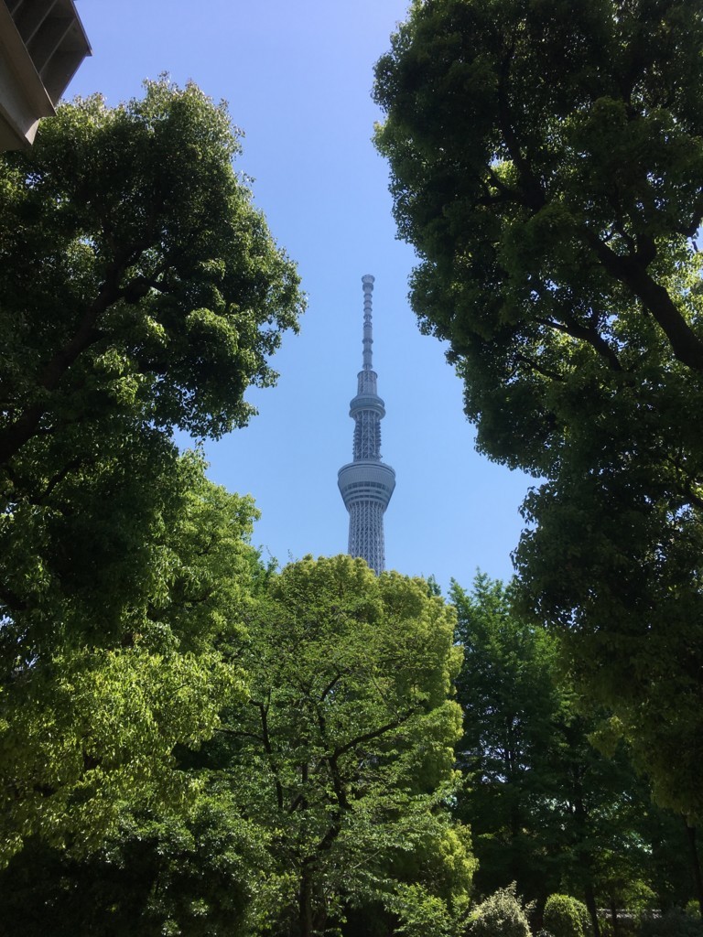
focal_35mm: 29
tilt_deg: +28.4
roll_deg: +0.6
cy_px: 468
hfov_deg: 48.2
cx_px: 352
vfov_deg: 61.7
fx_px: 785
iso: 25
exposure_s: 1/2024
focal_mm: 4.15
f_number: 2.2
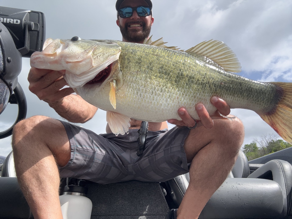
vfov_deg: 58.9
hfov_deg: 73.9
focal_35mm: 23
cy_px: 110
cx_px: 146
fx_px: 194
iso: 25
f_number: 1.9
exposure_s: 1/1125
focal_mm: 2.69
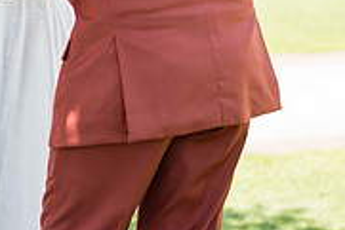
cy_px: -98
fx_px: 1630
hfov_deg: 12.0
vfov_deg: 8.0
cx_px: 46
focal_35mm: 170
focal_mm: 50
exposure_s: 1/2500
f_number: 1.2
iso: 200
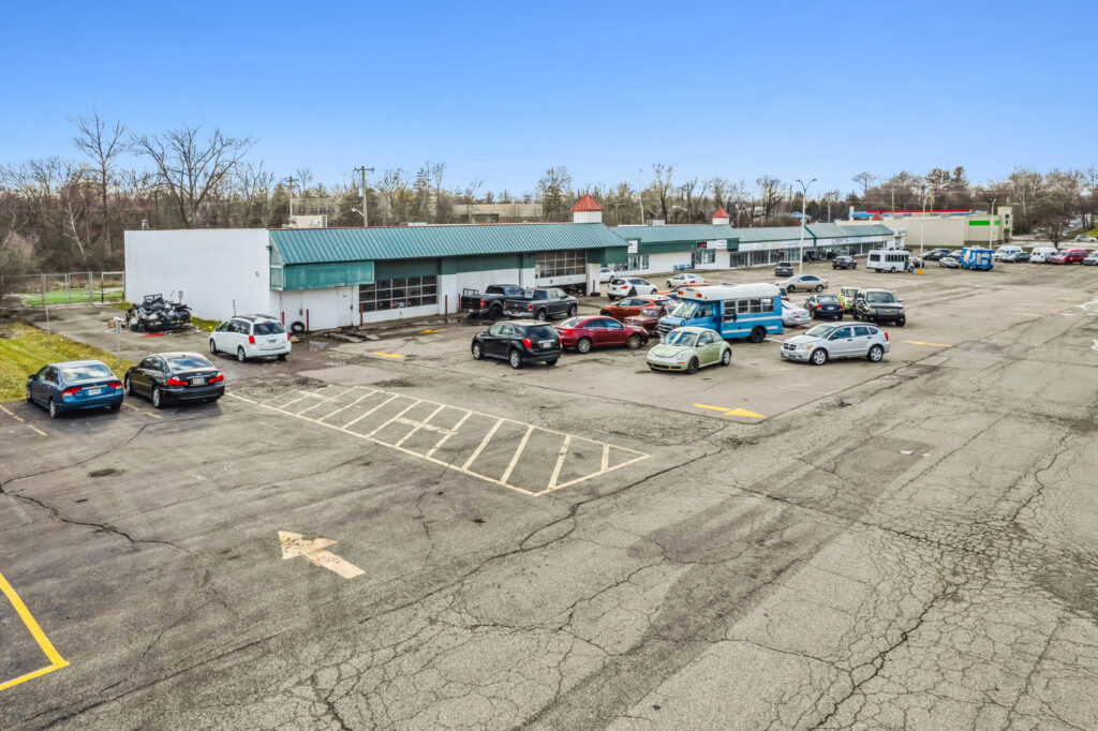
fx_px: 671
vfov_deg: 57.2
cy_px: 366
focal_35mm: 22
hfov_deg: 78.6
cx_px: 549
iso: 100
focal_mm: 8.4
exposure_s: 1/2500
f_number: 2.8
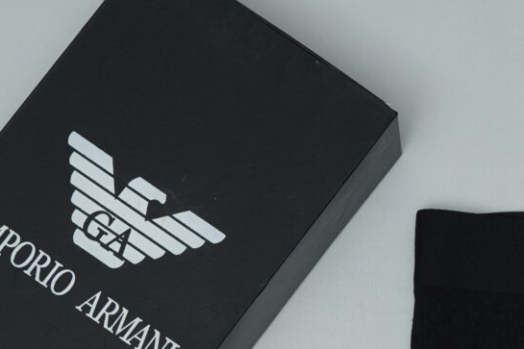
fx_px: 3419
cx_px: 659
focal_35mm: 235
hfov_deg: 8.6
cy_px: 630
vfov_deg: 5.7
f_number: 6.3
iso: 320
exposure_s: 1/200
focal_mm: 50
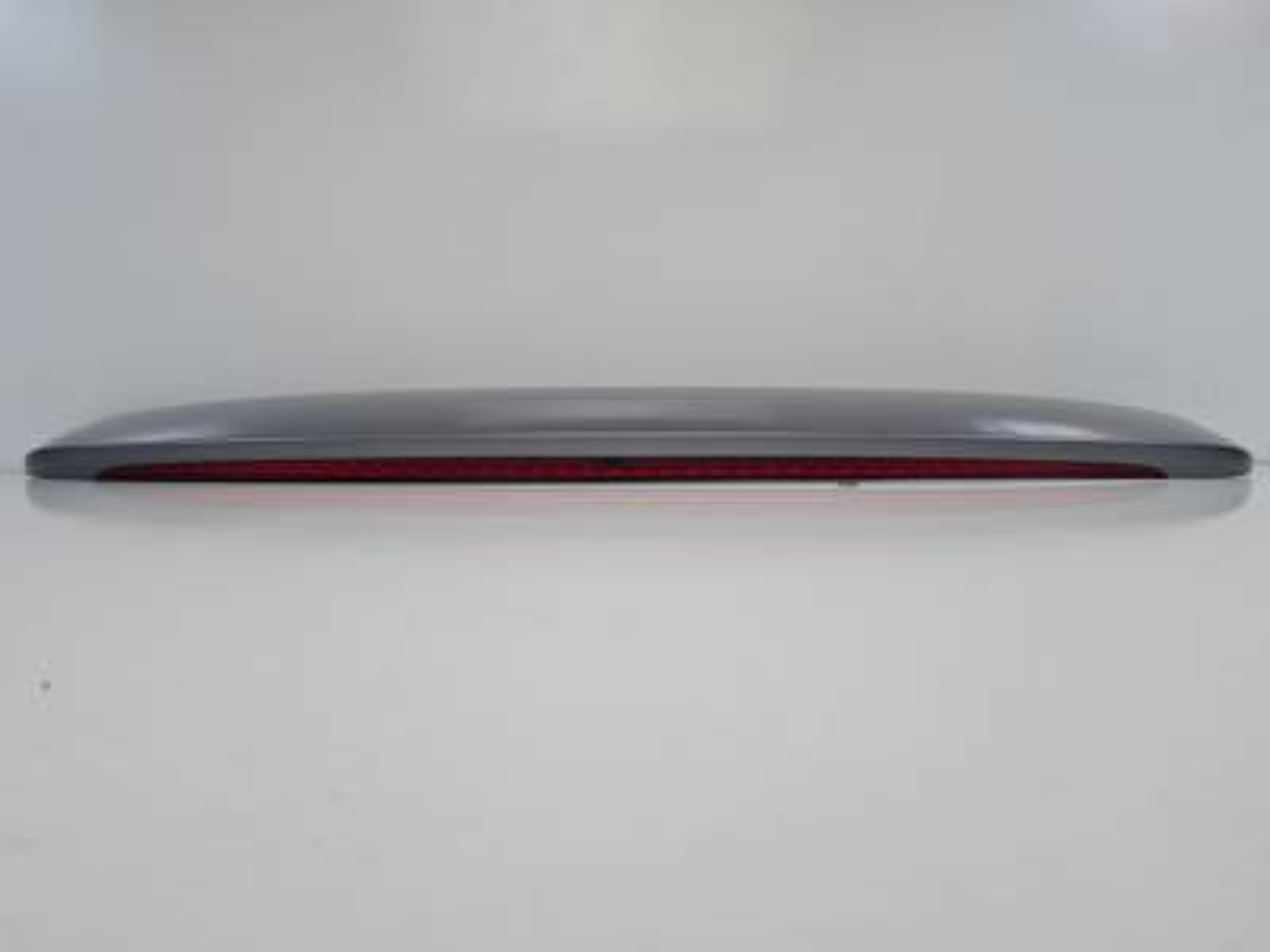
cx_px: 635
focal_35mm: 26
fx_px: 954
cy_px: 476
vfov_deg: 53.1
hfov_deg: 67.3
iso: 50
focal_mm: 5.4
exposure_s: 1/373
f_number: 1.8
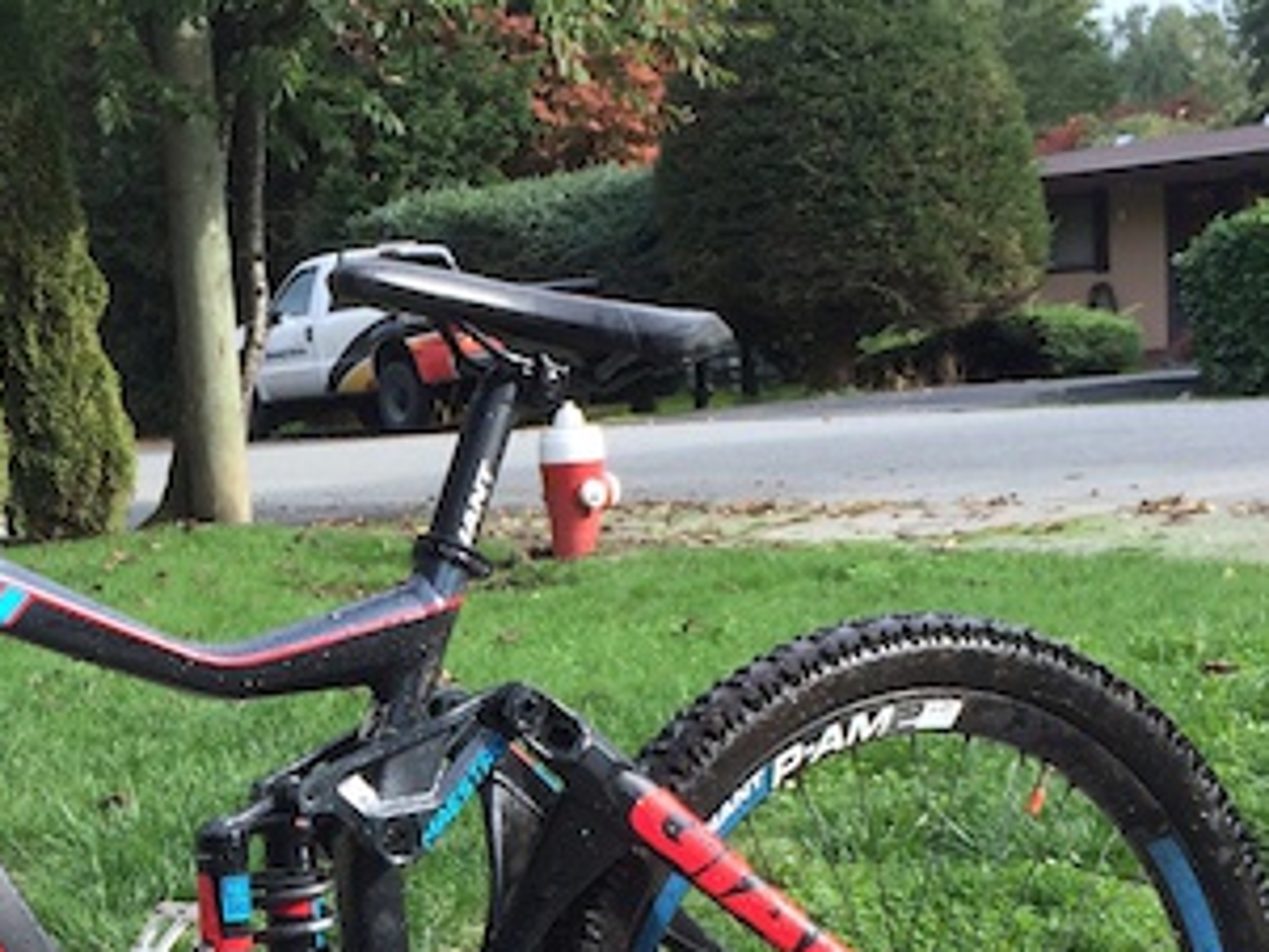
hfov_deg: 24.7
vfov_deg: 18.7
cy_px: 906
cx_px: 148
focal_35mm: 77
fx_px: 2824
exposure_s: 1/651
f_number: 2.2
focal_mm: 4.15
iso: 32
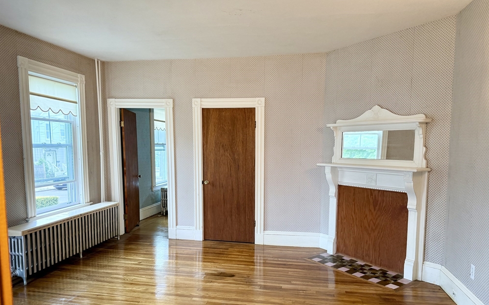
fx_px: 346
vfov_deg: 47.3
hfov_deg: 70.4
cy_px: 183
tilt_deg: -5.3
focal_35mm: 26
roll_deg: +0.1
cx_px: 247
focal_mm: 6.76
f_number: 1.78
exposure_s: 1/226
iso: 200
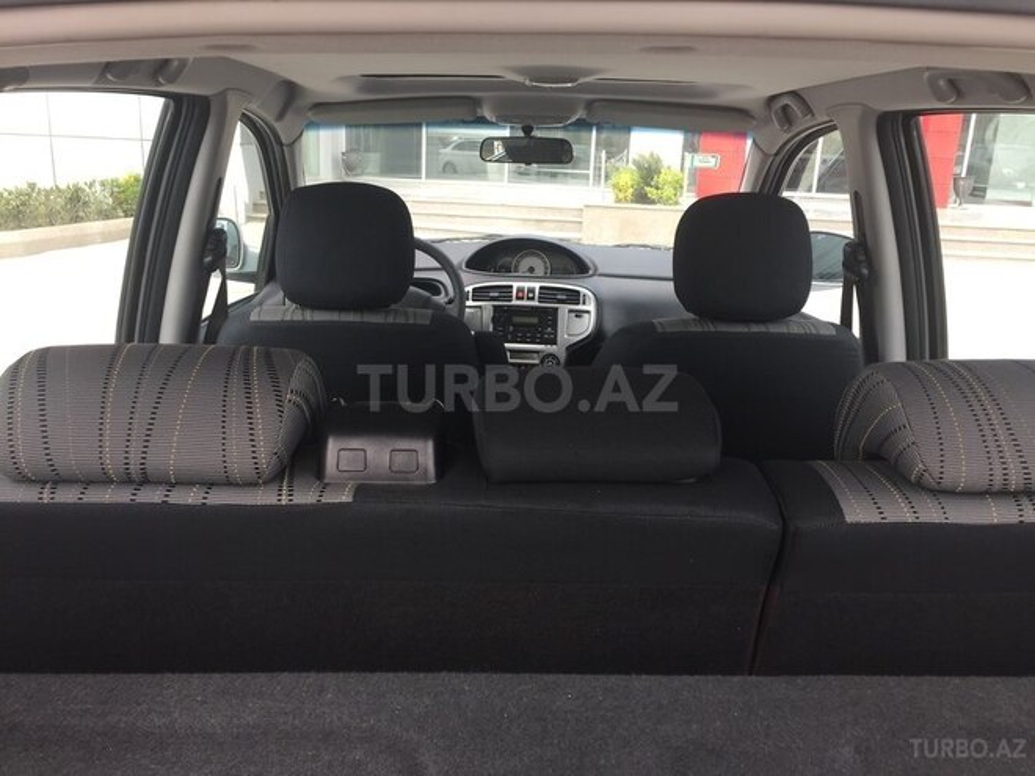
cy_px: 388
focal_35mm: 29
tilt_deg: -16.1
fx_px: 867
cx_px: 518
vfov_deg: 48.2
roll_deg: -2.2
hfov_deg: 61.7
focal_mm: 4.15
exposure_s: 1/185
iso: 32
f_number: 2.2
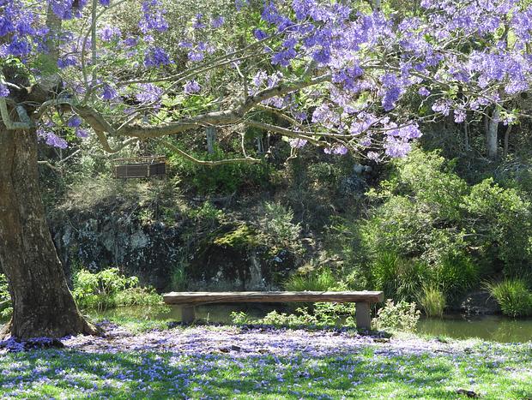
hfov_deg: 17.1
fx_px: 1770
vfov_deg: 12.9
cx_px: 266
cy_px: 200
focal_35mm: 115
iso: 100
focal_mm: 20.6
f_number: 5
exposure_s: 1/100
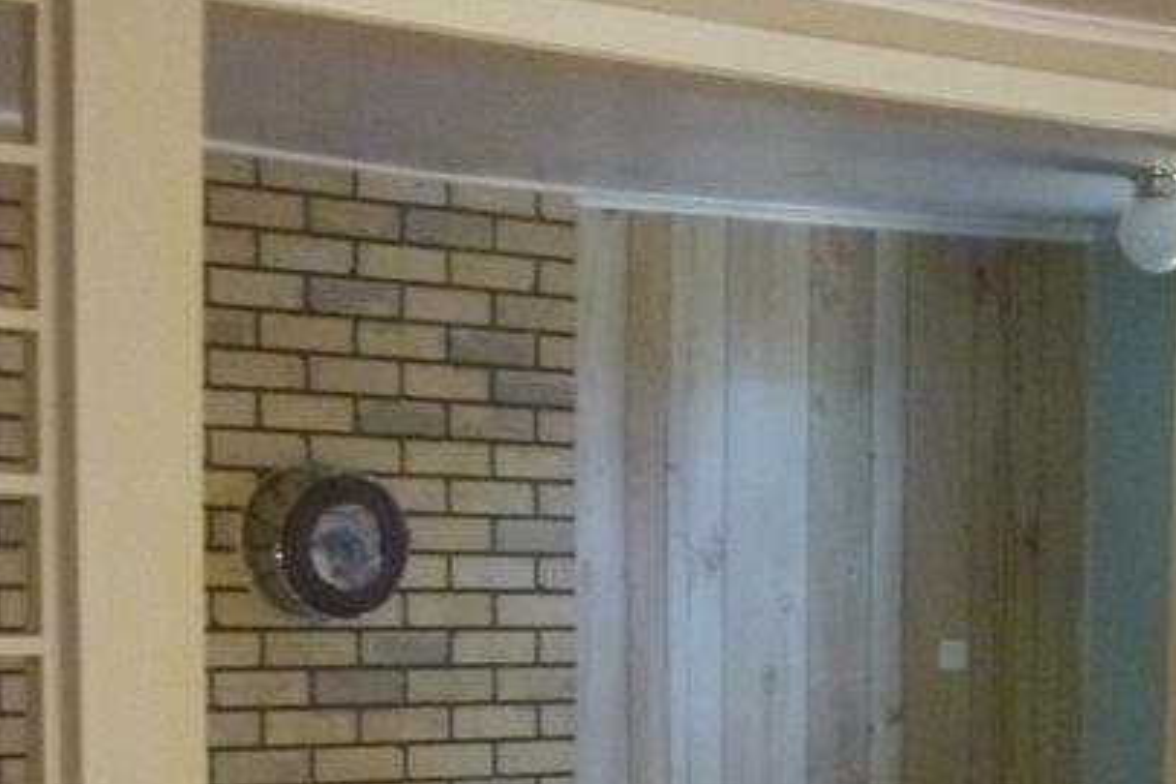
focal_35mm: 92
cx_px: 1344
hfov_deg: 20.9
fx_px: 3005
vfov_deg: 14.4
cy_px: 923
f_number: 3.5
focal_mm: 6.3
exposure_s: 1/50
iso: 800
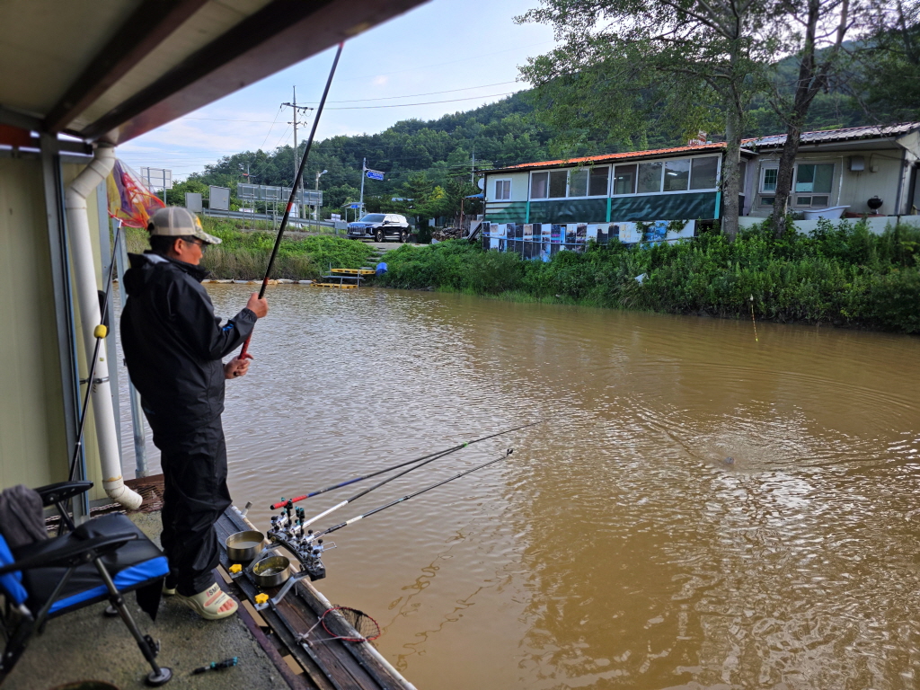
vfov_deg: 58.9
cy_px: 345
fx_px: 611
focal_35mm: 23
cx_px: 460
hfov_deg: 73.9
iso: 80
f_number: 1.7
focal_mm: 6.3
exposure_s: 1/1742
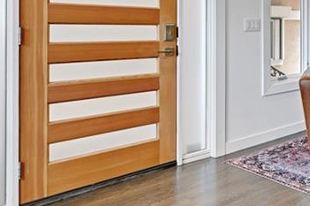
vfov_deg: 31.7
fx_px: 353
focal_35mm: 41
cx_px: 388
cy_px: 40
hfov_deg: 35.3
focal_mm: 14
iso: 100
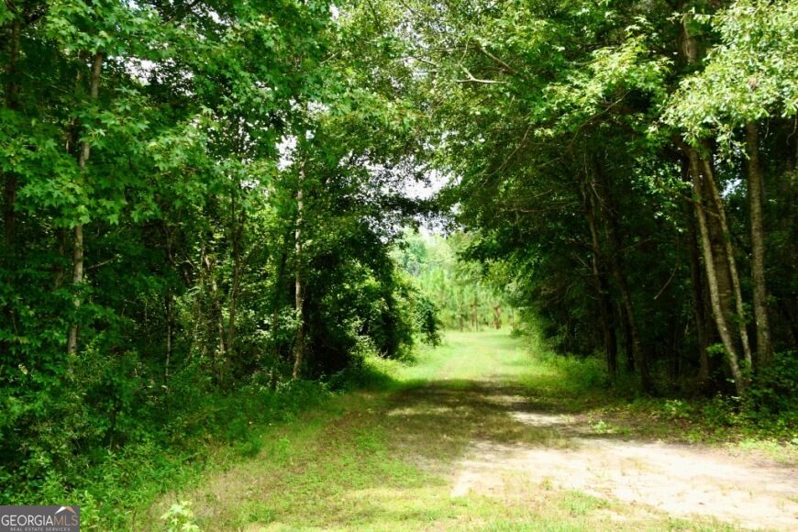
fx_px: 864
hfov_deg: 49.6
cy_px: 266
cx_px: 399
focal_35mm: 39
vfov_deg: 34.2
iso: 400
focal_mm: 26
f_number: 8
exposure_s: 1/125
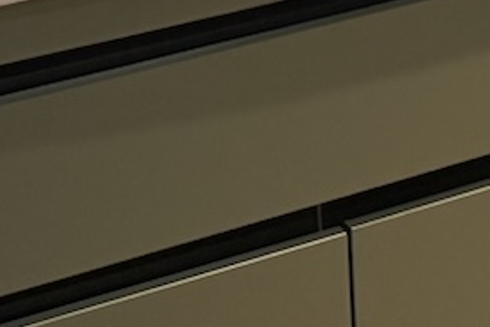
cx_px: 1240
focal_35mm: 180
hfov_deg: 9.8
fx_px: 2451
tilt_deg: -13.9
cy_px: -438
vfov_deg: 7.2
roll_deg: -2.3
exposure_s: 1/50
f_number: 1.78
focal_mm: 6.76
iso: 160
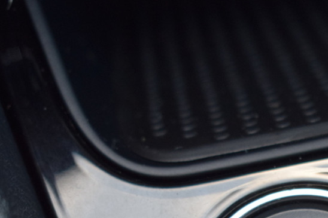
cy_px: 270
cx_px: 318
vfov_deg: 7.4
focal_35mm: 184
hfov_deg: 11.1
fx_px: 1676
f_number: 5.3
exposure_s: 1/60
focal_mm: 48
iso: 800
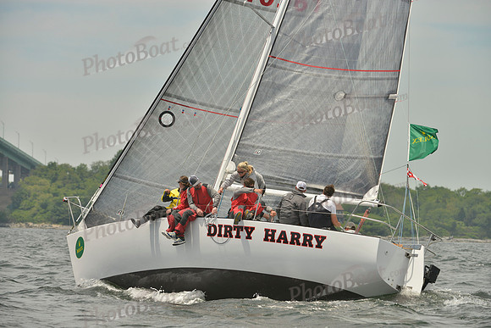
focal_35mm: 200
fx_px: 2728
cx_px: 246
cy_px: 164
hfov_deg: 10.3
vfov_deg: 6.9
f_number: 7.1
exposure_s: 1/1250
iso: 280
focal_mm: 200
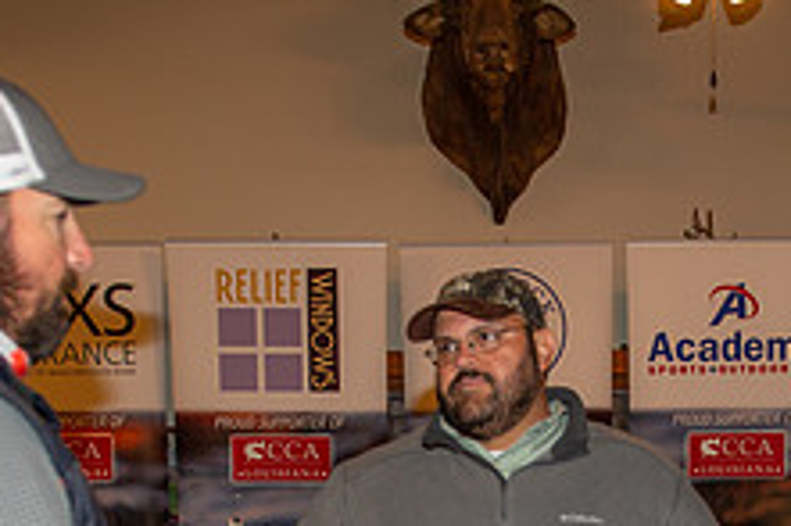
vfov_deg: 17.9
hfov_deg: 28.1
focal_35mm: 71
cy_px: 687
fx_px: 1559
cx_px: 573
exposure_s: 1/60
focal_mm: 27
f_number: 3.5
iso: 400
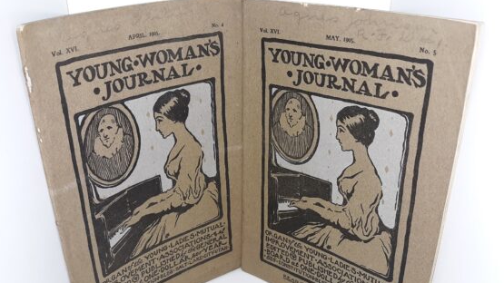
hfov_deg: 59.5
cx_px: 244
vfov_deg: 35.5
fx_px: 441
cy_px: 165
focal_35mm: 33
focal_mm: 3.7
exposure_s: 1/60
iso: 50
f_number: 1.7
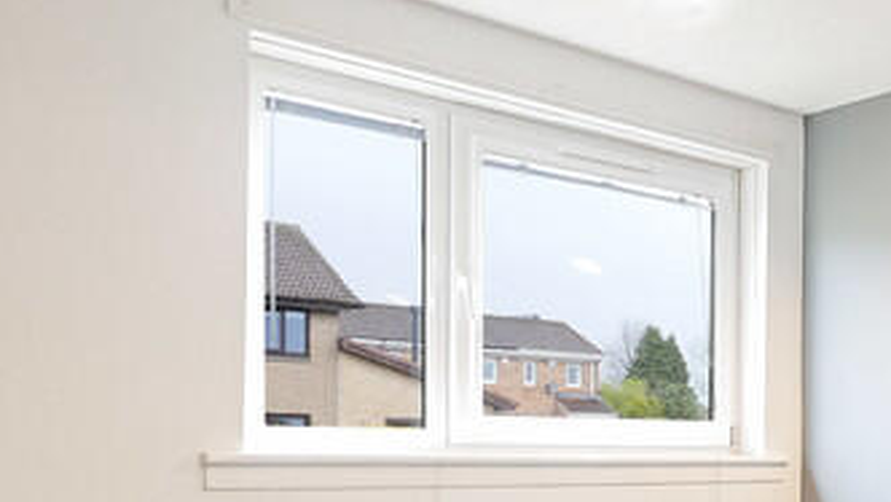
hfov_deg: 36.7
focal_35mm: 47
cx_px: 988
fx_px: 1111
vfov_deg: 24.4
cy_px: 491
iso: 3200
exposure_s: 1/60
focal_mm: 7
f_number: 4
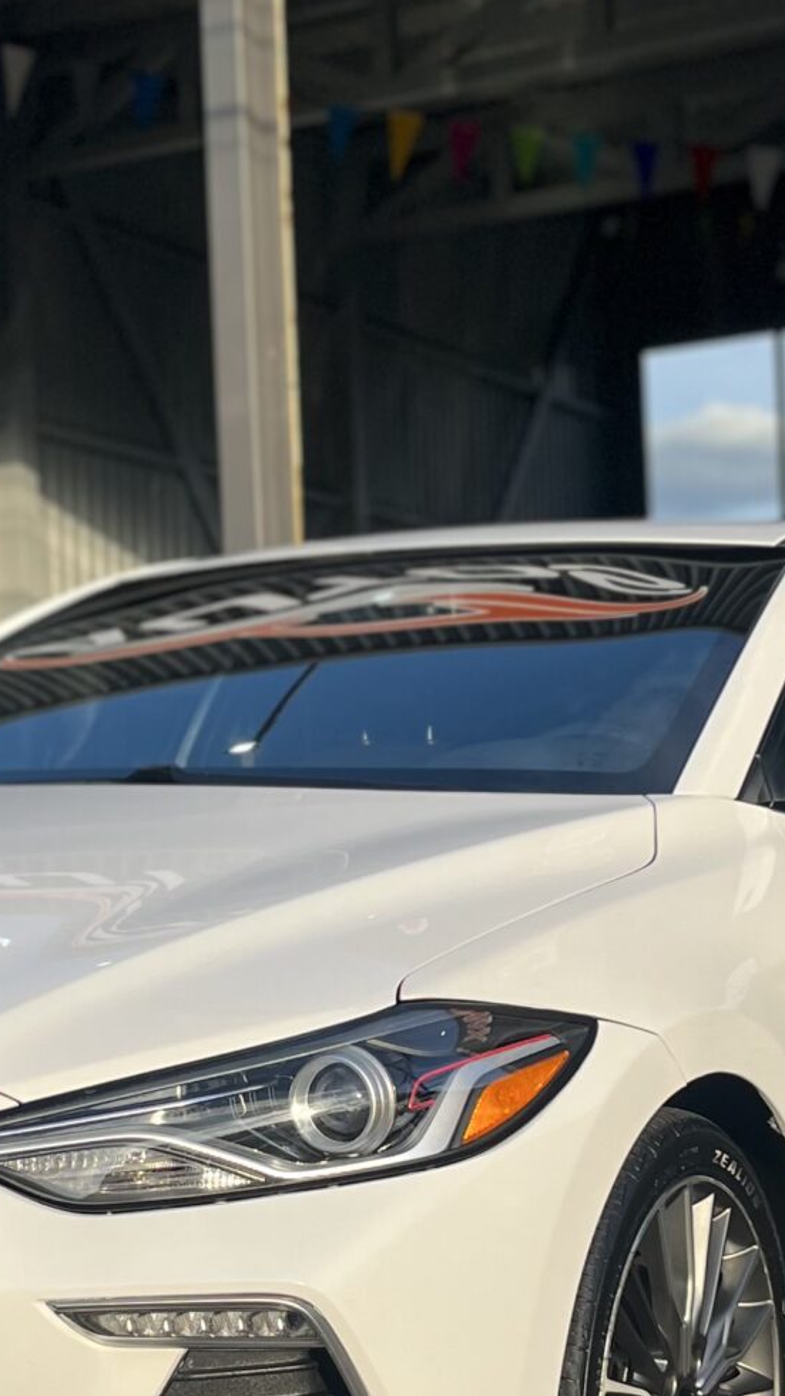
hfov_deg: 16.3
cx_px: 322
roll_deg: +2.8
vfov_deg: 28.5
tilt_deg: +1.9
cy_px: 830
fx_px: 2739
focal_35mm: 74
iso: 50
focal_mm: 5.1
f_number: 1.6
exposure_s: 1/1279
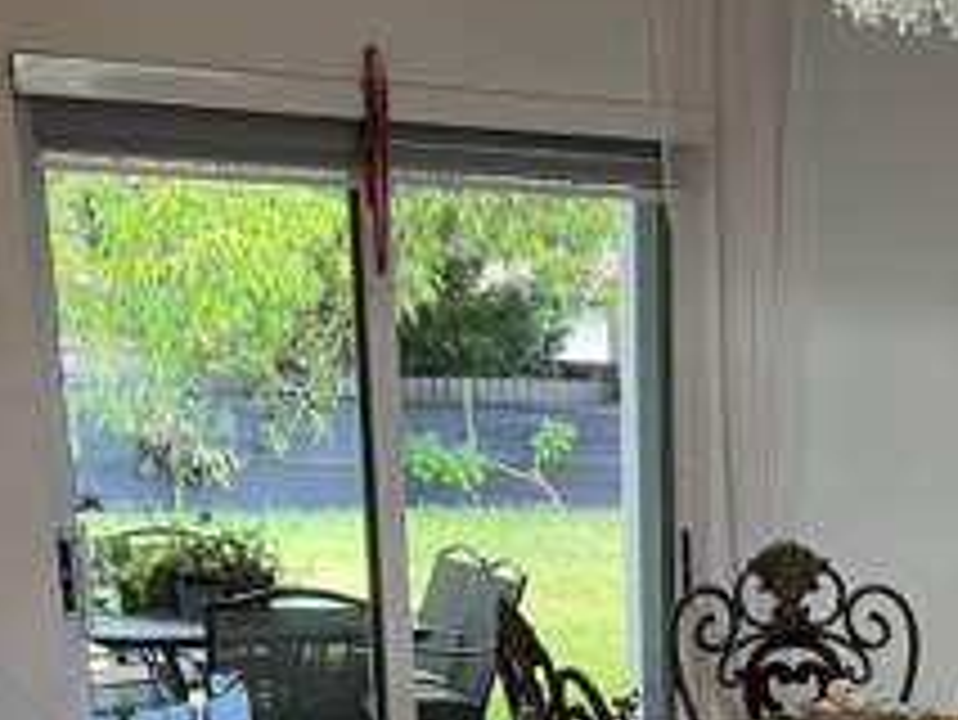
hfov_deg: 24.2
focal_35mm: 78
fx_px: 2160
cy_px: 954
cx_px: 895
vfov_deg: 17.6
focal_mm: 5.7
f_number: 1.5
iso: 100
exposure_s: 1/60
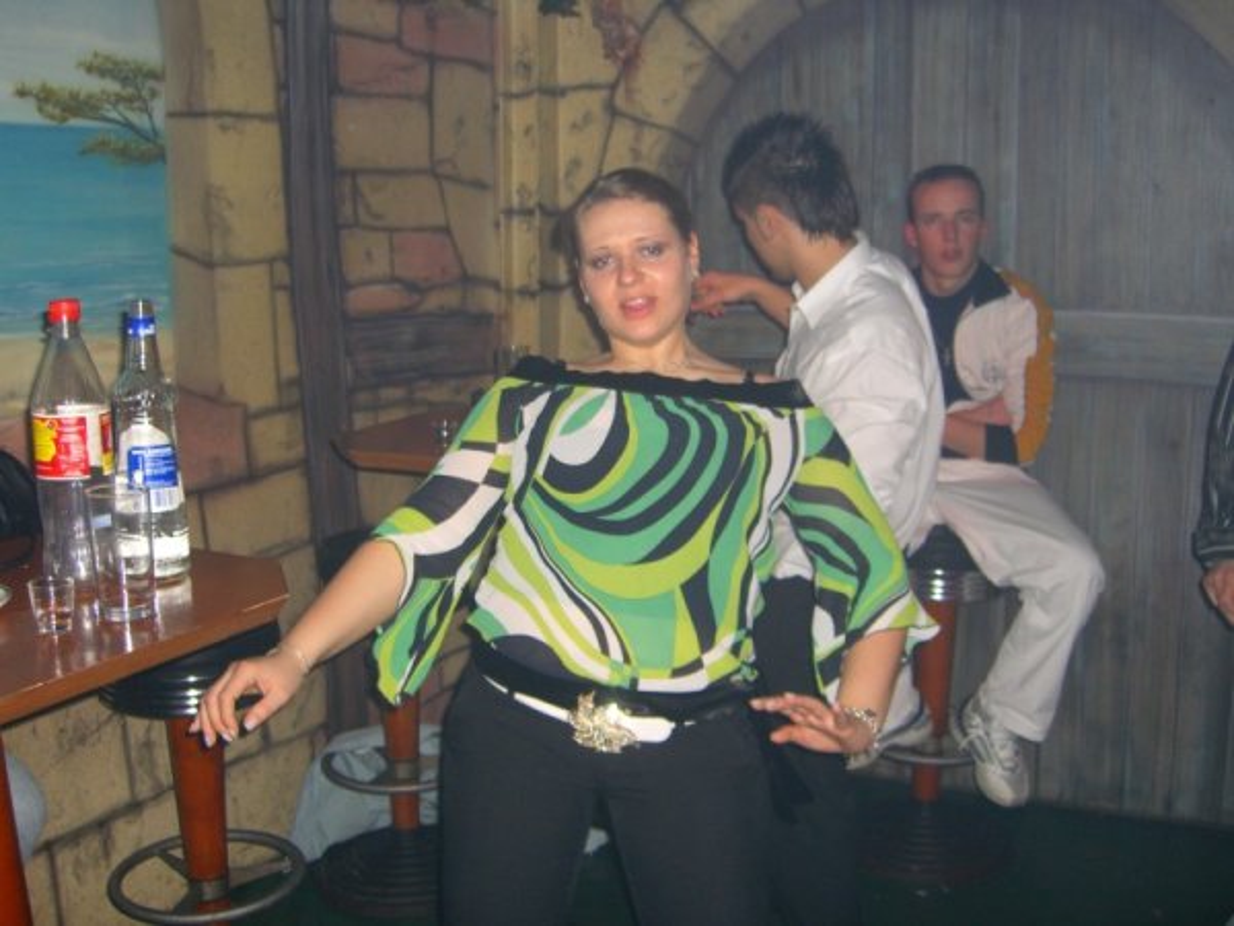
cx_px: 617
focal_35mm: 38
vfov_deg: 37.7
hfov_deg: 49.0
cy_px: 463
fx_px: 1355
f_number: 2.8
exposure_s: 1/60
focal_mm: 7.9
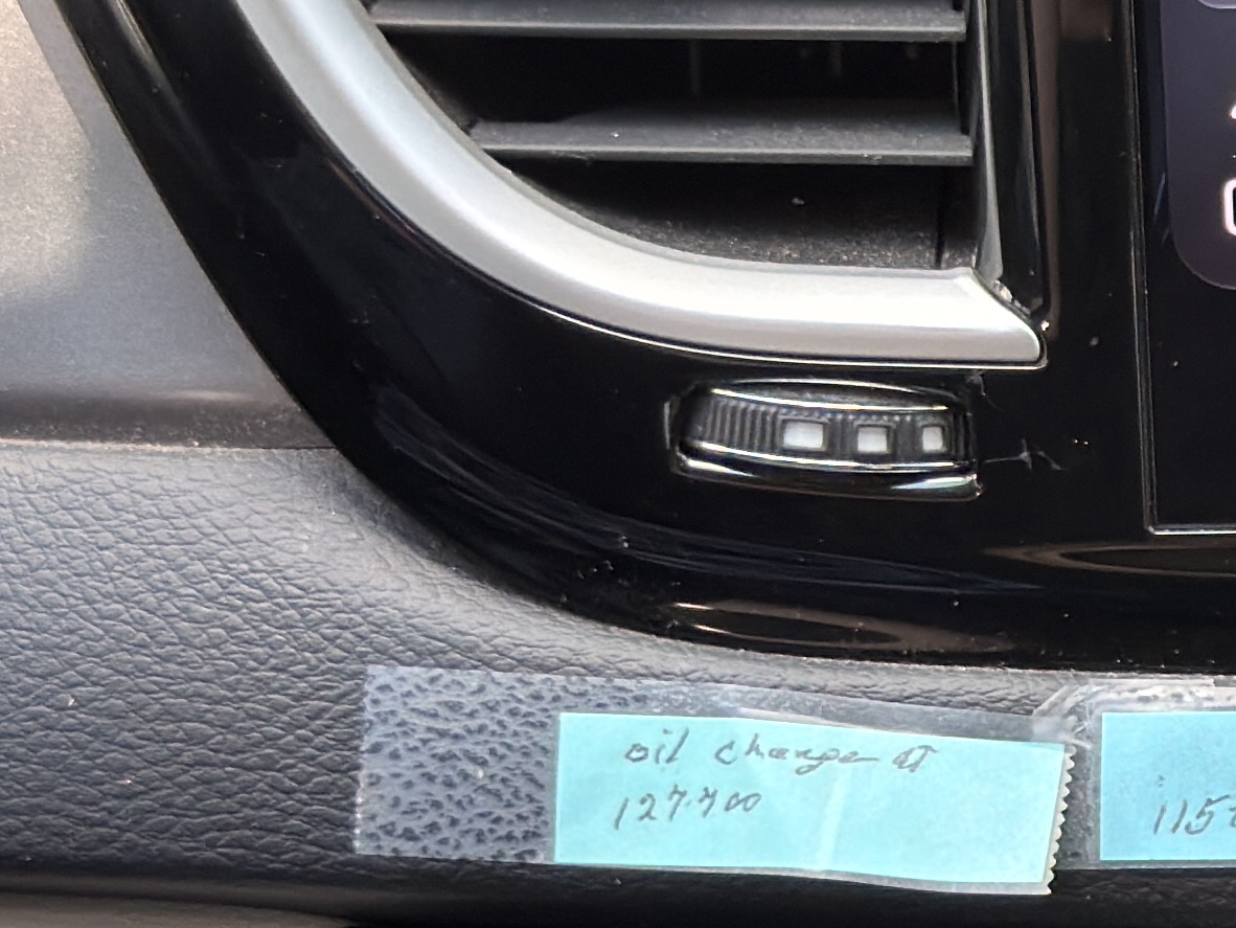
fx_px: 5928
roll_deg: -5.2
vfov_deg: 8.9
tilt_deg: -35.4
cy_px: 633
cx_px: 2334
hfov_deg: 11.0
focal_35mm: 166
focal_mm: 6.76
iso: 64
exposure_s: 1/176
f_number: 1.78
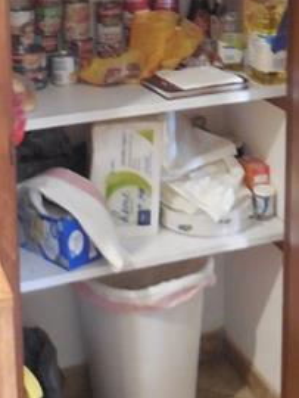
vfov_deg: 26.0
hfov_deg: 20.7
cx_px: 187
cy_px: 0
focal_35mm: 71
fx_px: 816
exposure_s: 1/8
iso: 640
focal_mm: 4.5
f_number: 3.1
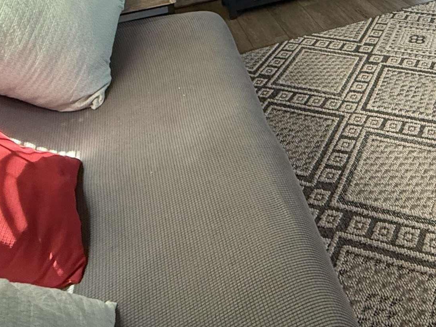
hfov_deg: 42.9
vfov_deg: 28.5
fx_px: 491
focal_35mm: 39
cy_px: -121
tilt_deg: -8.9
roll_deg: +0.4
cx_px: 409
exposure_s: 1/88
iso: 320
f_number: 2.2
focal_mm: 2.22
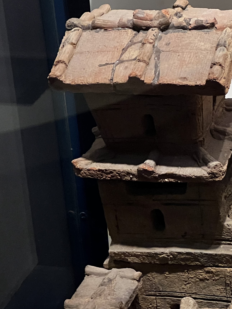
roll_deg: +4.2
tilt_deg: -27.7
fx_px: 1609
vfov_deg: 11.0
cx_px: 264
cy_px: 231
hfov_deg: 8.2
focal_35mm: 180
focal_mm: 9
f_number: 2.8
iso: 250
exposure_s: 1/50
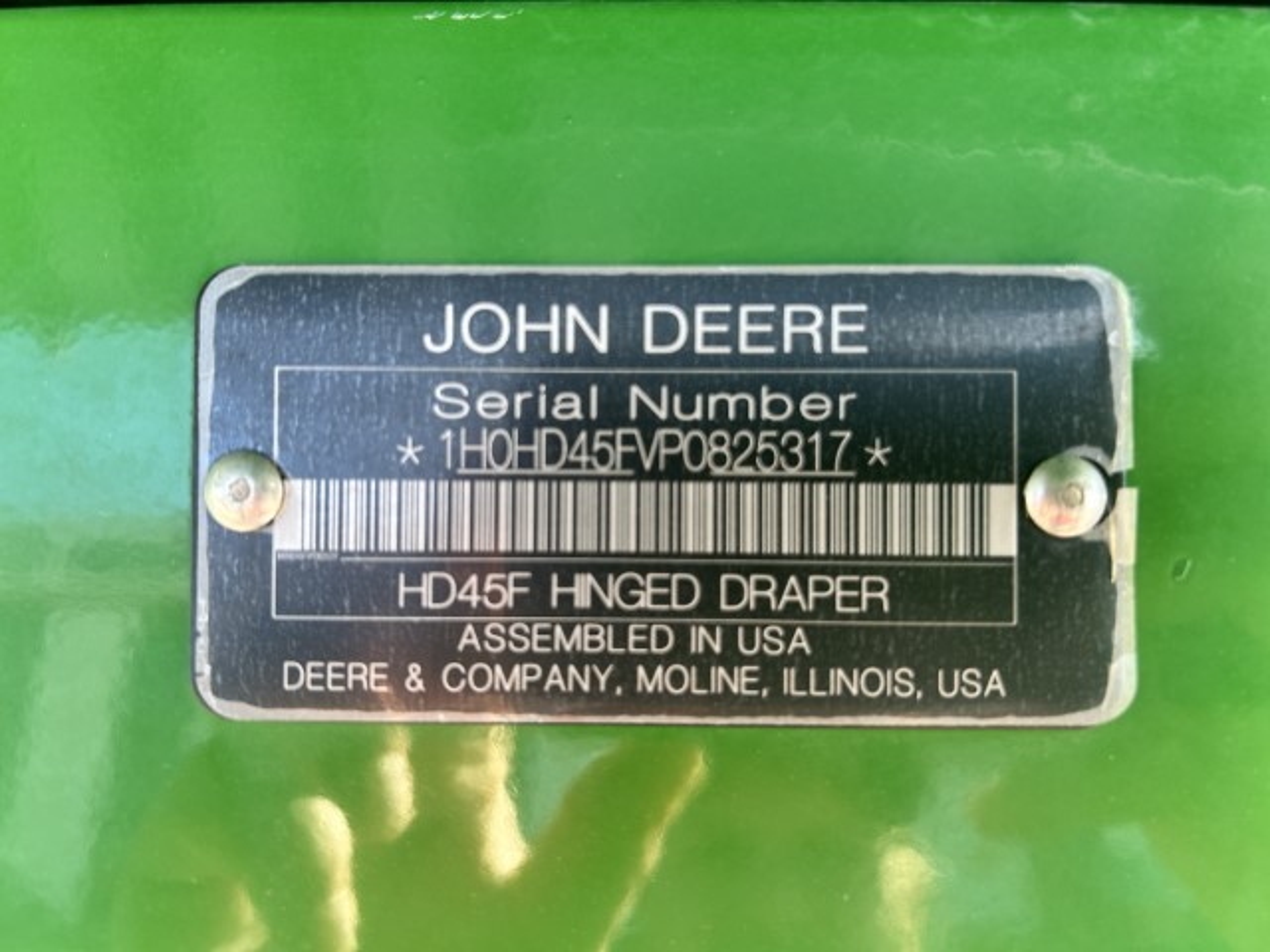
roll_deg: +1.5
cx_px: 635
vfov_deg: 53.1
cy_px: 476
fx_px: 954
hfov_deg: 67.3
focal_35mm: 26
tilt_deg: -21.5
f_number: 1.5
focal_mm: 5.7
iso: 32
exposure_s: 1/121
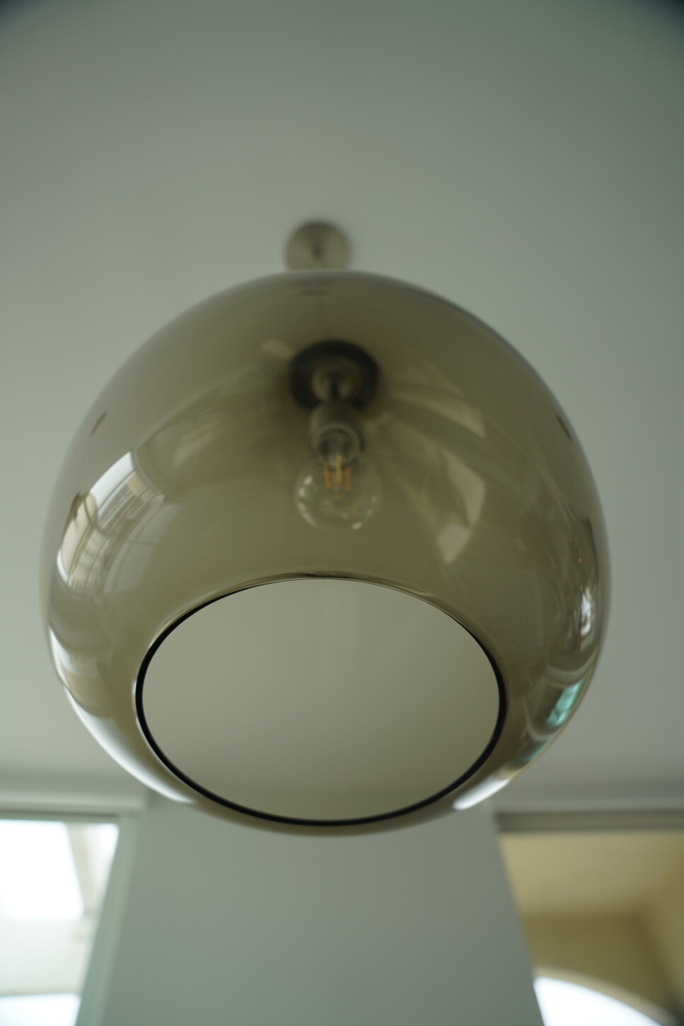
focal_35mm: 24
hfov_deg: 53.1
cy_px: 513
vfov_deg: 73.7
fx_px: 684
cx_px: 342
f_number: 4
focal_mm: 24
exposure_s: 1/60
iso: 125
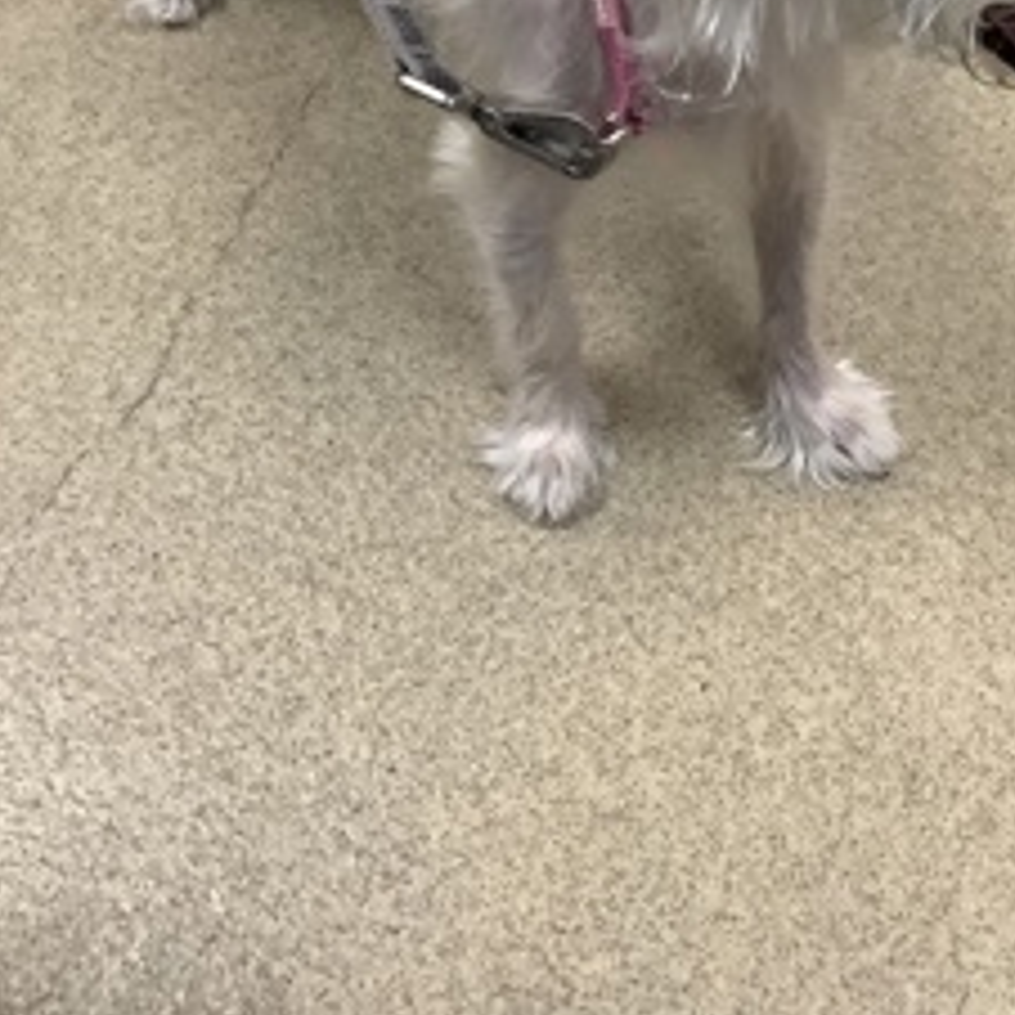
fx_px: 1692
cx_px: 676
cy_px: 260
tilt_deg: -54.6
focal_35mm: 51
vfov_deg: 32.8
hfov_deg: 33.1
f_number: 2.4
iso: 200
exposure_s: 1/50
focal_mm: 3.3
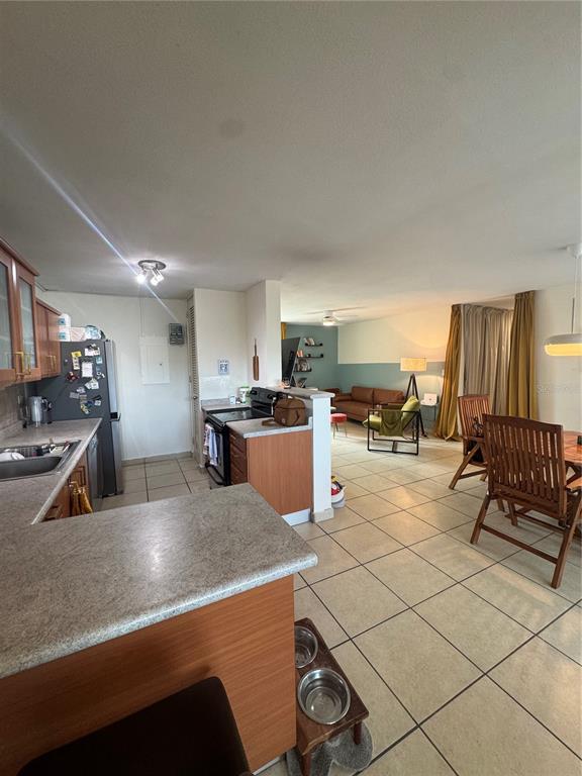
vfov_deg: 102.1
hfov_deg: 85.7
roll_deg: +1.3
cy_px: 388
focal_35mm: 14
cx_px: 291
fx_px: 314
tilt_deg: -4.9
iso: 160
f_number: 2.2
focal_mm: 2.22
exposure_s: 1/60
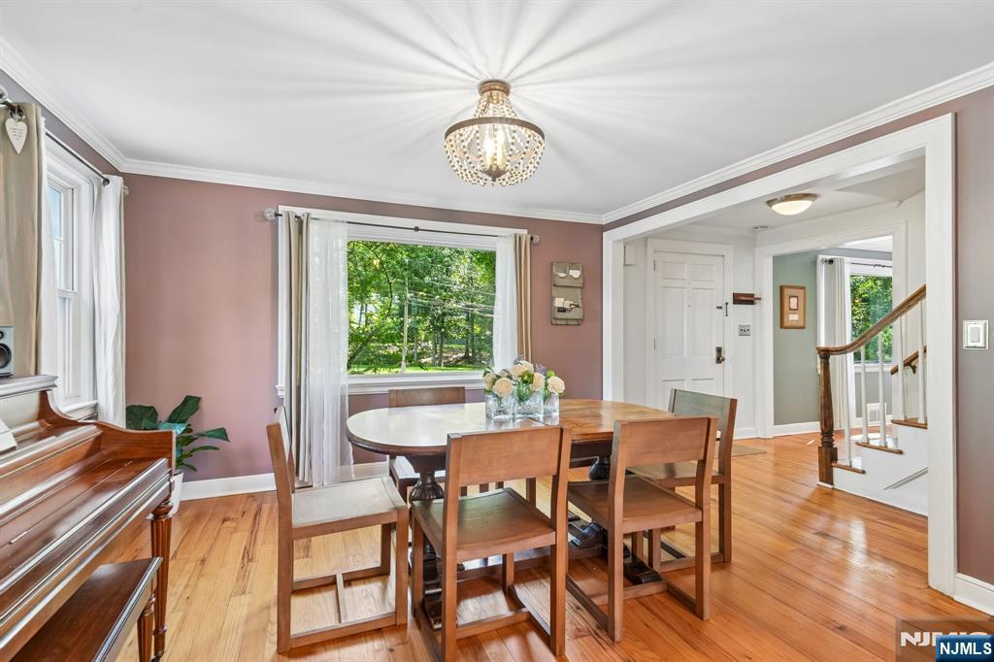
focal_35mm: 16
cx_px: 497
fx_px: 442
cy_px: 331
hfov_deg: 96.8
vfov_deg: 73.7
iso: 400
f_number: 8
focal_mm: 16
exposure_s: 1/6
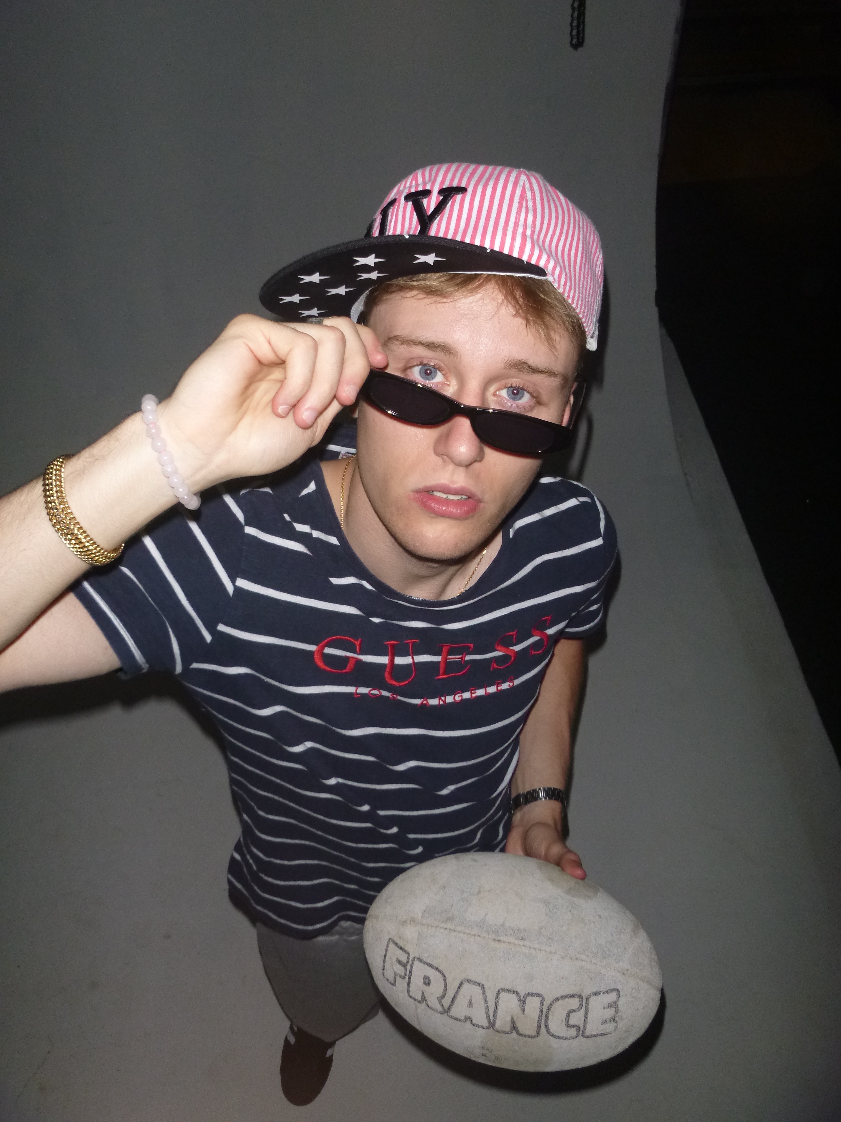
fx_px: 1004
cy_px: 561
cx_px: 420
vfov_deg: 58.4
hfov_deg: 45.4
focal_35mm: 31
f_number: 4.2
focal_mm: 5.5
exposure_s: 1/60
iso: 200
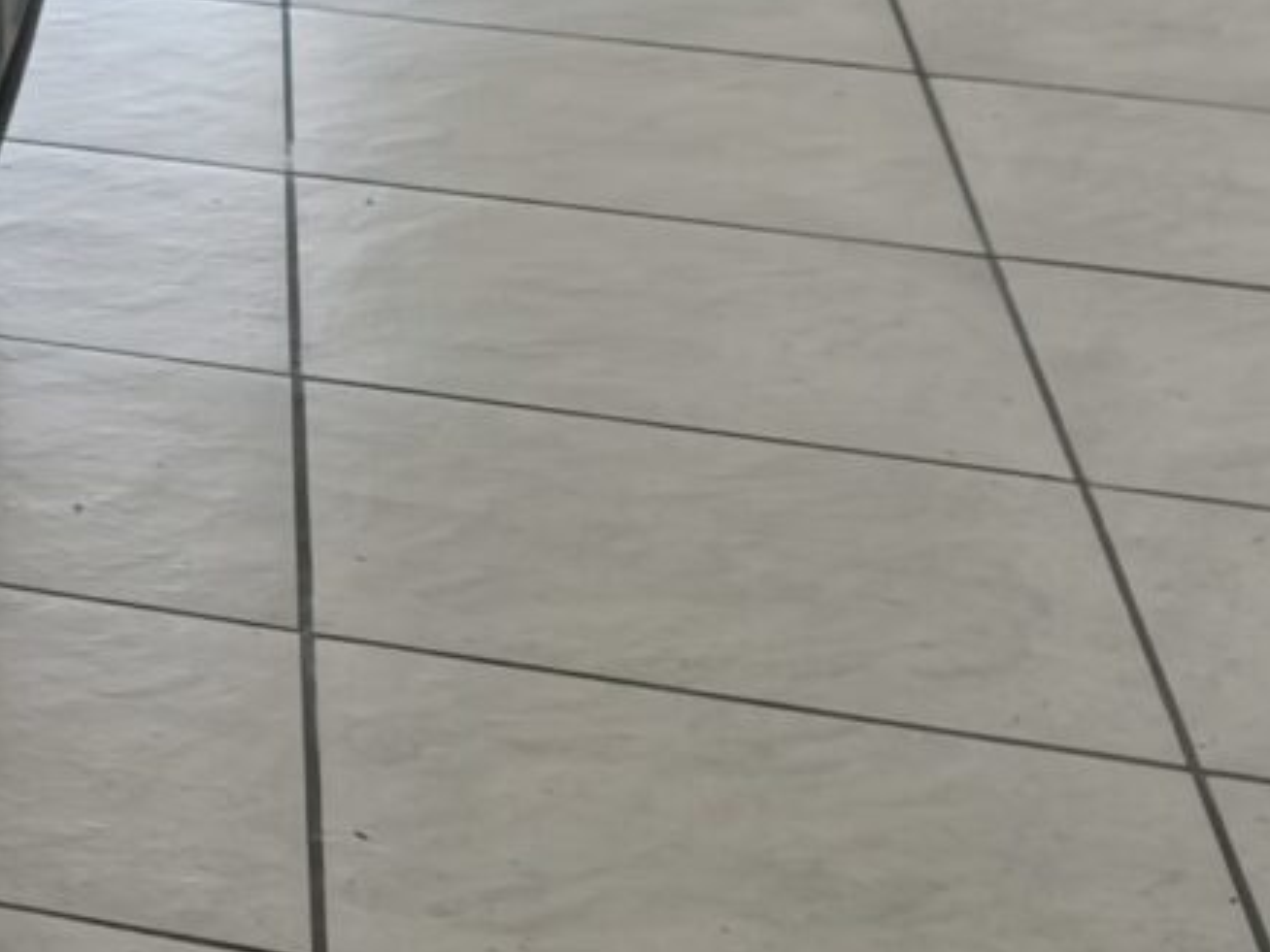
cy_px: 122
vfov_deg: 10.9
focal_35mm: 135
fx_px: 4953
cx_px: -2289
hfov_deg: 10.9
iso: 160
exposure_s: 1/100
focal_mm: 5.35
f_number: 1.7
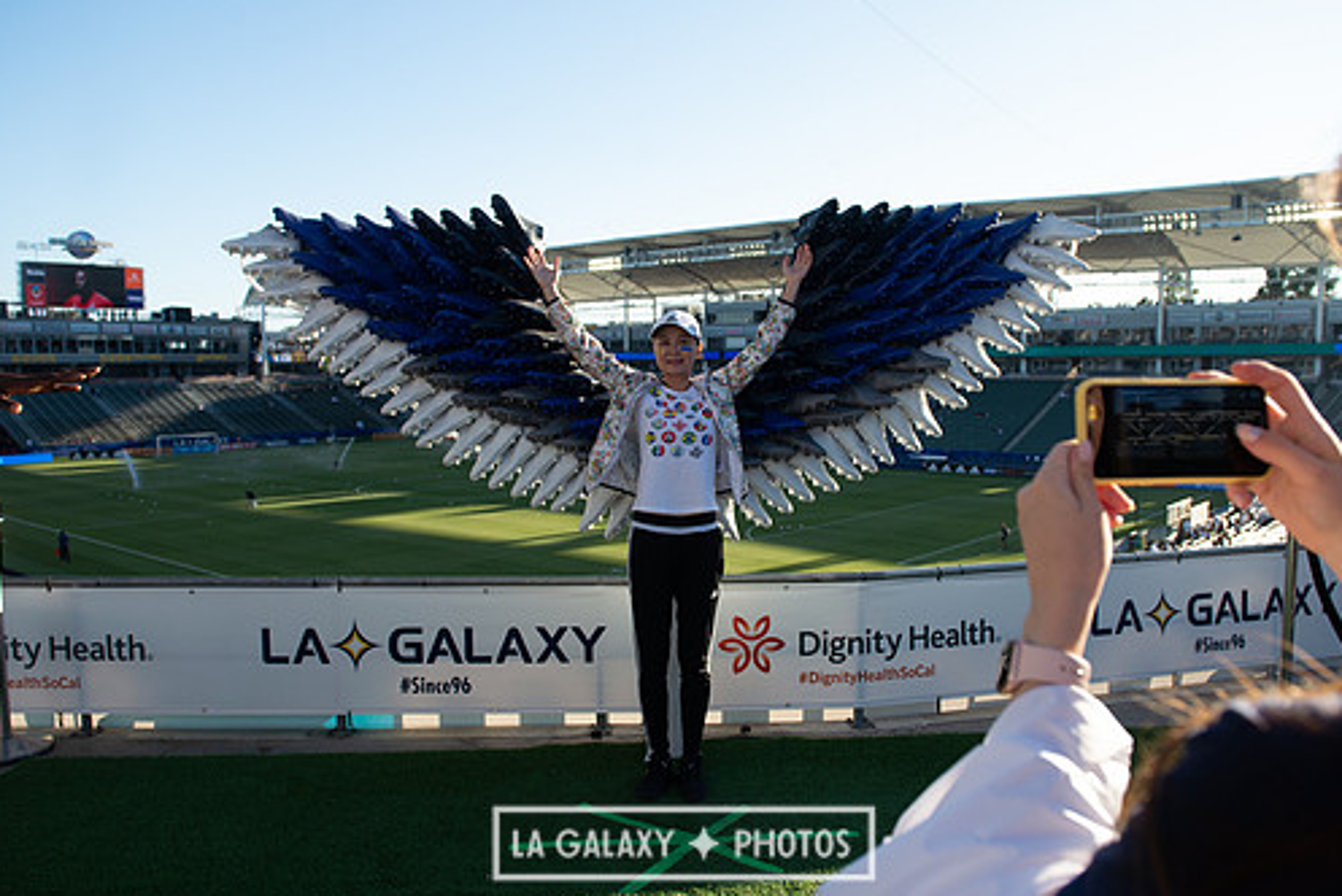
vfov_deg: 46.5
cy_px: 439
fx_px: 1044
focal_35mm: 28
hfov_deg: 65.4
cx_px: 683
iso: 200
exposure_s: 1/800
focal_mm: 24
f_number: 4.5
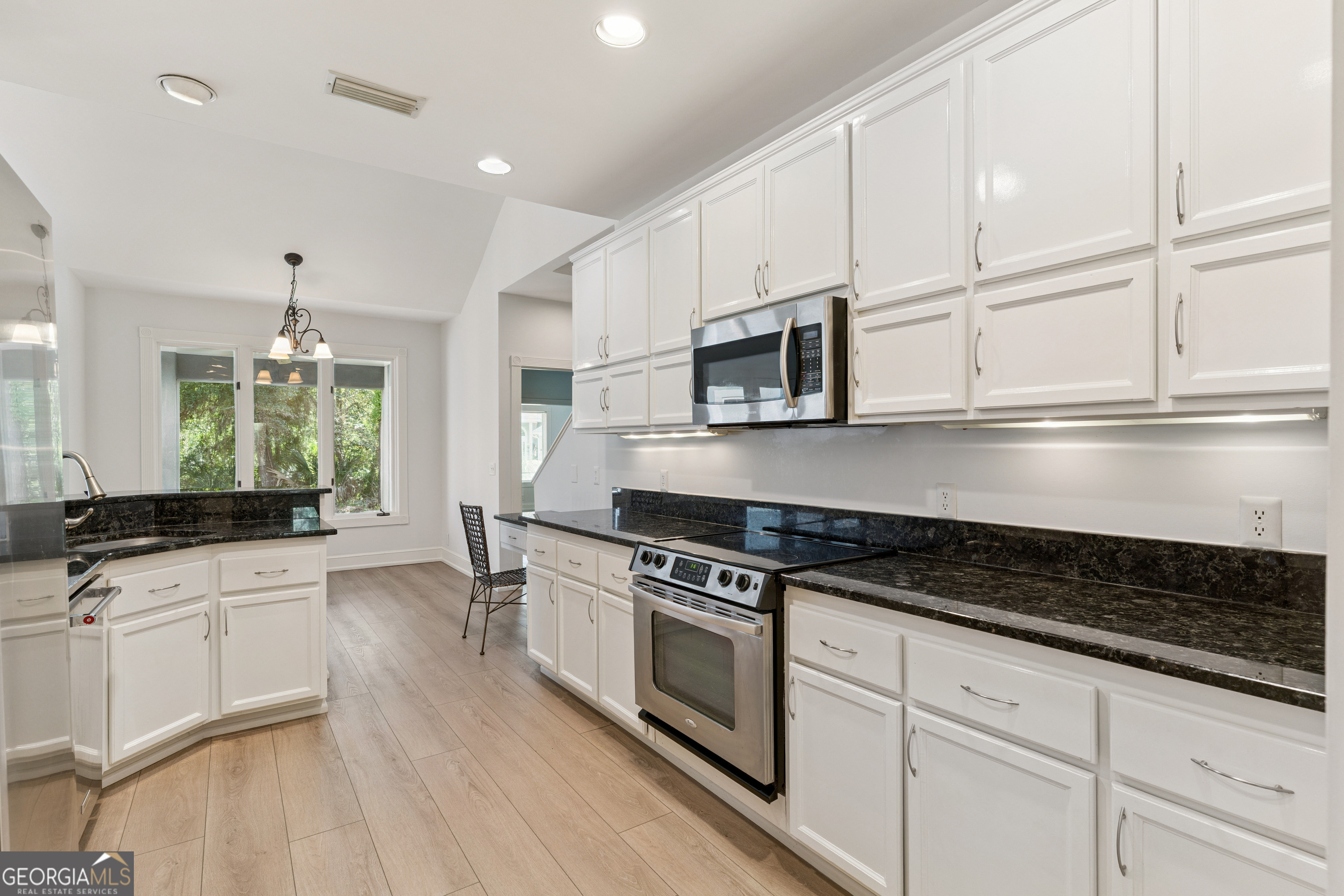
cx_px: 672
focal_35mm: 17
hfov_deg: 93.3
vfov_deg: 70.5
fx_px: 635
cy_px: 448
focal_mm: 17
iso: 250
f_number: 8
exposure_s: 1/10
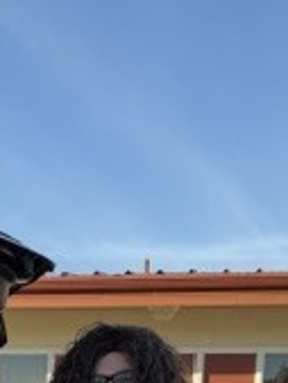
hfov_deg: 16.1
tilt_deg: -8.4
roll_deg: -1.2
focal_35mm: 91
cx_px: 32
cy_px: 610
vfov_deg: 18.5
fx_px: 1008
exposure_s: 1/1271
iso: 80
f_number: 1.78
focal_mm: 6.76
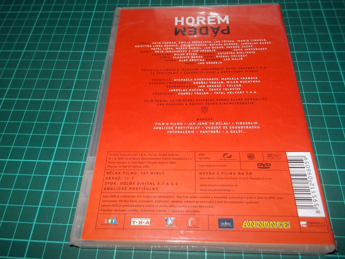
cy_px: 130
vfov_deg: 48.2
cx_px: 172
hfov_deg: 61.7
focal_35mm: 29
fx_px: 289
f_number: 3.3
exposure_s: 1/30
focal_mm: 4.1
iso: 200
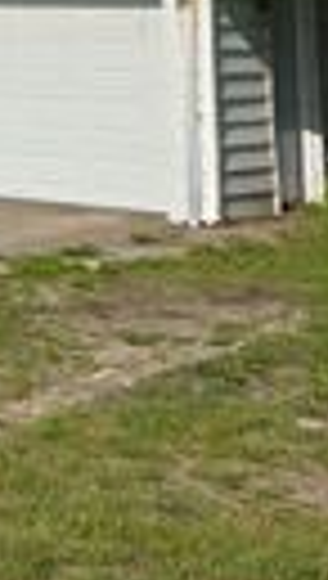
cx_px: -687
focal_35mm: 97
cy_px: -34
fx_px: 1493
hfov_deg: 9.5
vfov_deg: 21.0
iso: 64
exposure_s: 1/7944
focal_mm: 6.3
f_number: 1.7
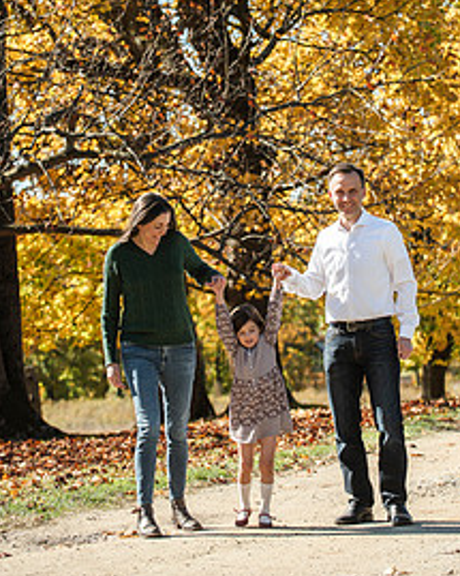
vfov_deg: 12.5
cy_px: 111
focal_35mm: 154
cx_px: 246
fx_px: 2622
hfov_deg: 10.0
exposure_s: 1/2500
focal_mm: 98
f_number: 4
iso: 500
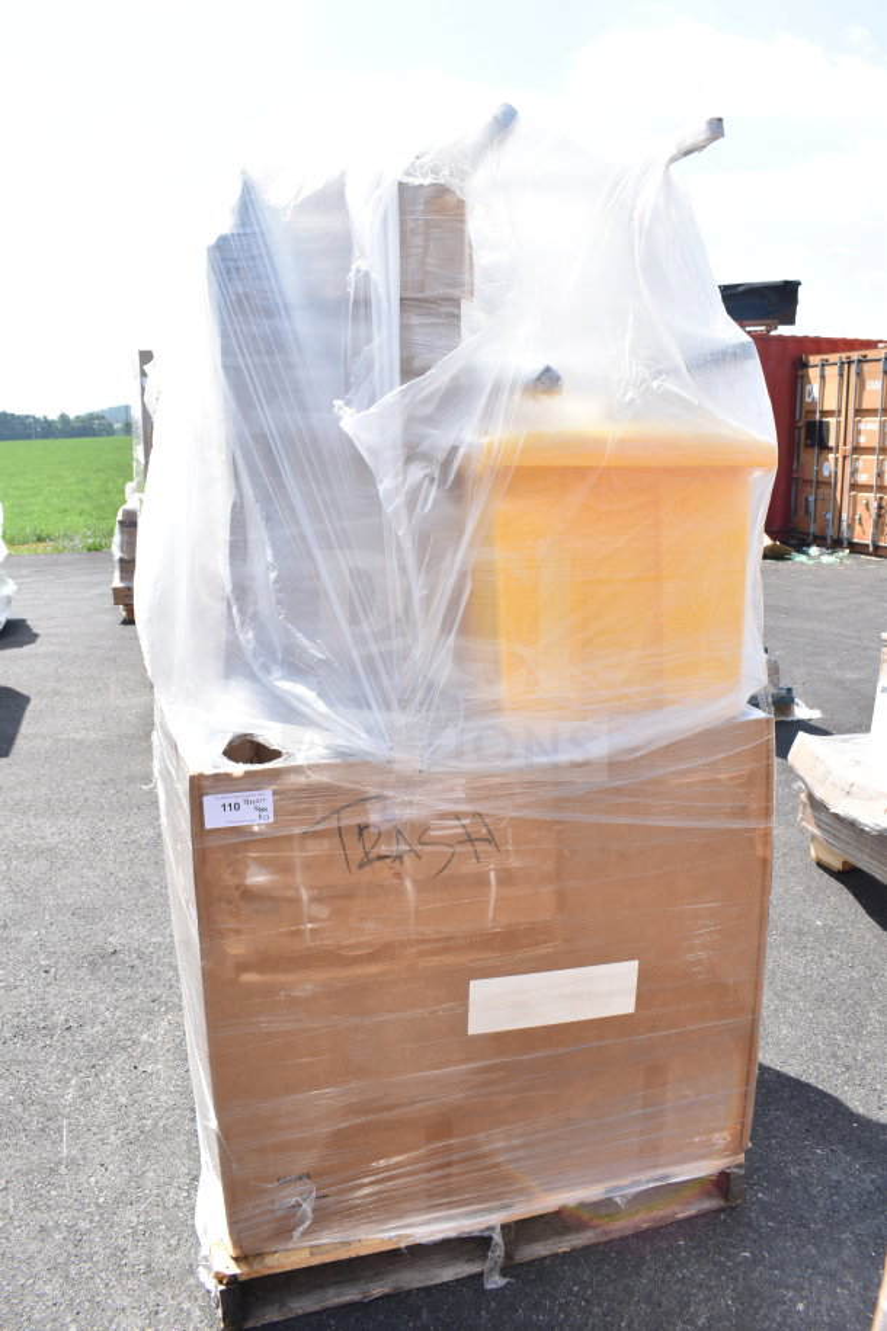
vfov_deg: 67.4
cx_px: 444
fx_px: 998
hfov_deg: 47.9
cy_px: 666
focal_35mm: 27
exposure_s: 1/200
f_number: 7.1
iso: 200
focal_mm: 18
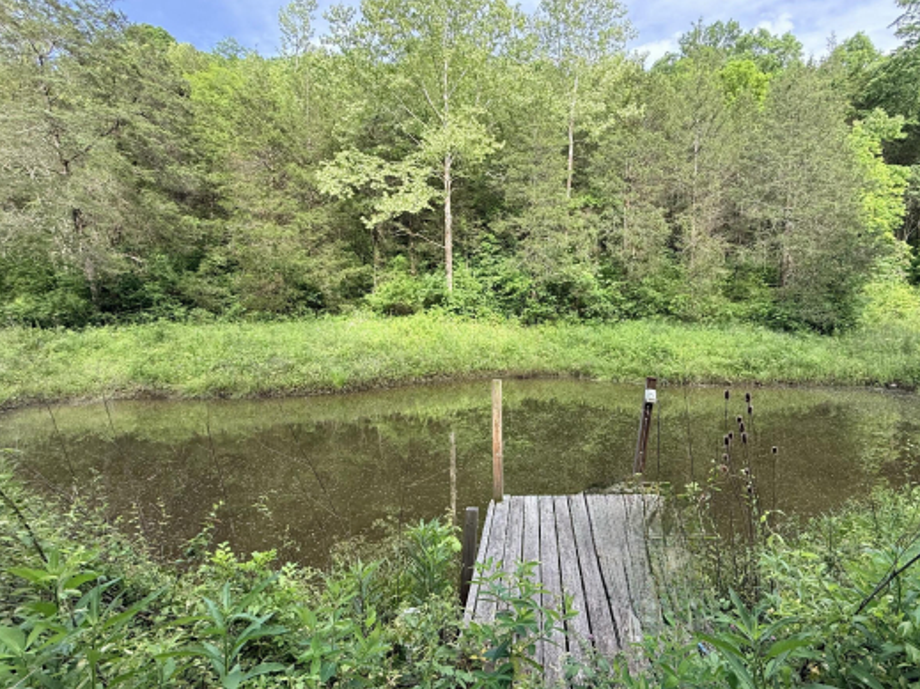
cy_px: 351
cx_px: 526
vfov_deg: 71.6
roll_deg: +0.3
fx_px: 478
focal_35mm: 18
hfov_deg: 87.2
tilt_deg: -5.1
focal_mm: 2.22
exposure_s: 1/161
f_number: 2.2
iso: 50
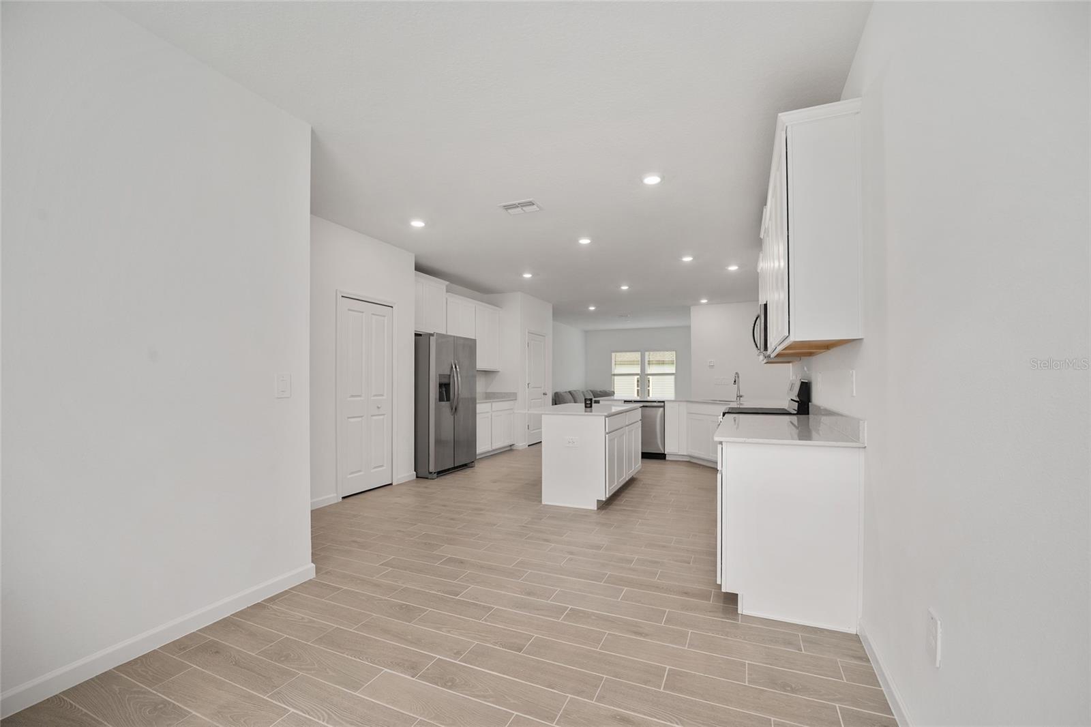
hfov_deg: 104.3
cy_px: 364
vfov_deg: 81.2
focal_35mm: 14
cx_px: 546
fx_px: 424
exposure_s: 1/13
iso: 400
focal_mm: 14
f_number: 7.1
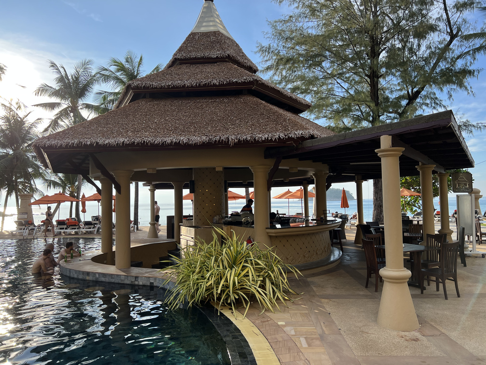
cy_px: 182
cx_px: 243
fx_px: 365
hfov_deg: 67.3
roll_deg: +1.3
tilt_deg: +2.8
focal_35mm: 26
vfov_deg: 53.1
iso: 50
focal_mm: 5.7
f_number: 1.5
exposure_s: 1/1934
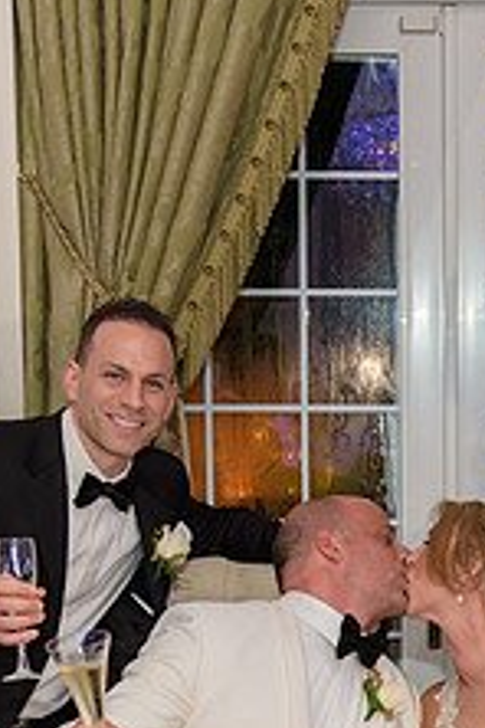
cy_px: 618
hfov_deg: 15.1
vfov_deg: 22.4
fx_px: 1798
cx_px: 485
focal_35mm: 89
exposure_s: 1/125
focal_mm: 34
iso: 1600
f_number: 3.2
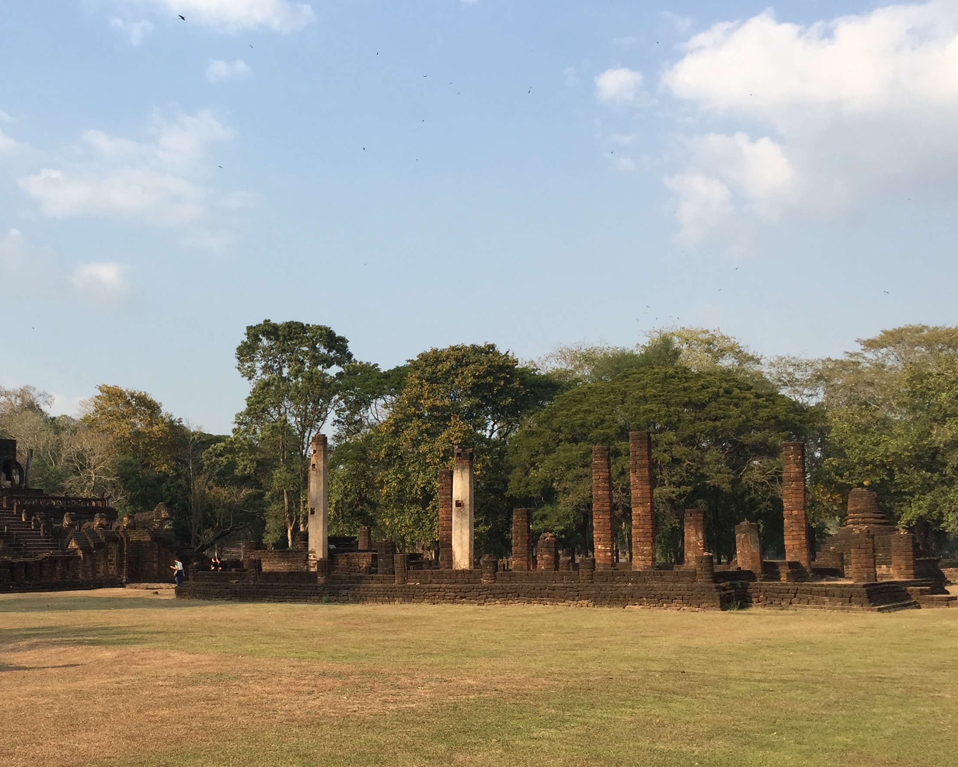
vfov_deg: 35.5
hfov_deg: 42.9
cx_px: 281
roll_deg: +0.2
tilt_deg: +4.2
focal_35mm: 42
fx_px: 1191
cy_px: 478
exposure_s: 1/1014
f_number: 2.2
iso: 32
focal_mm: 4.15
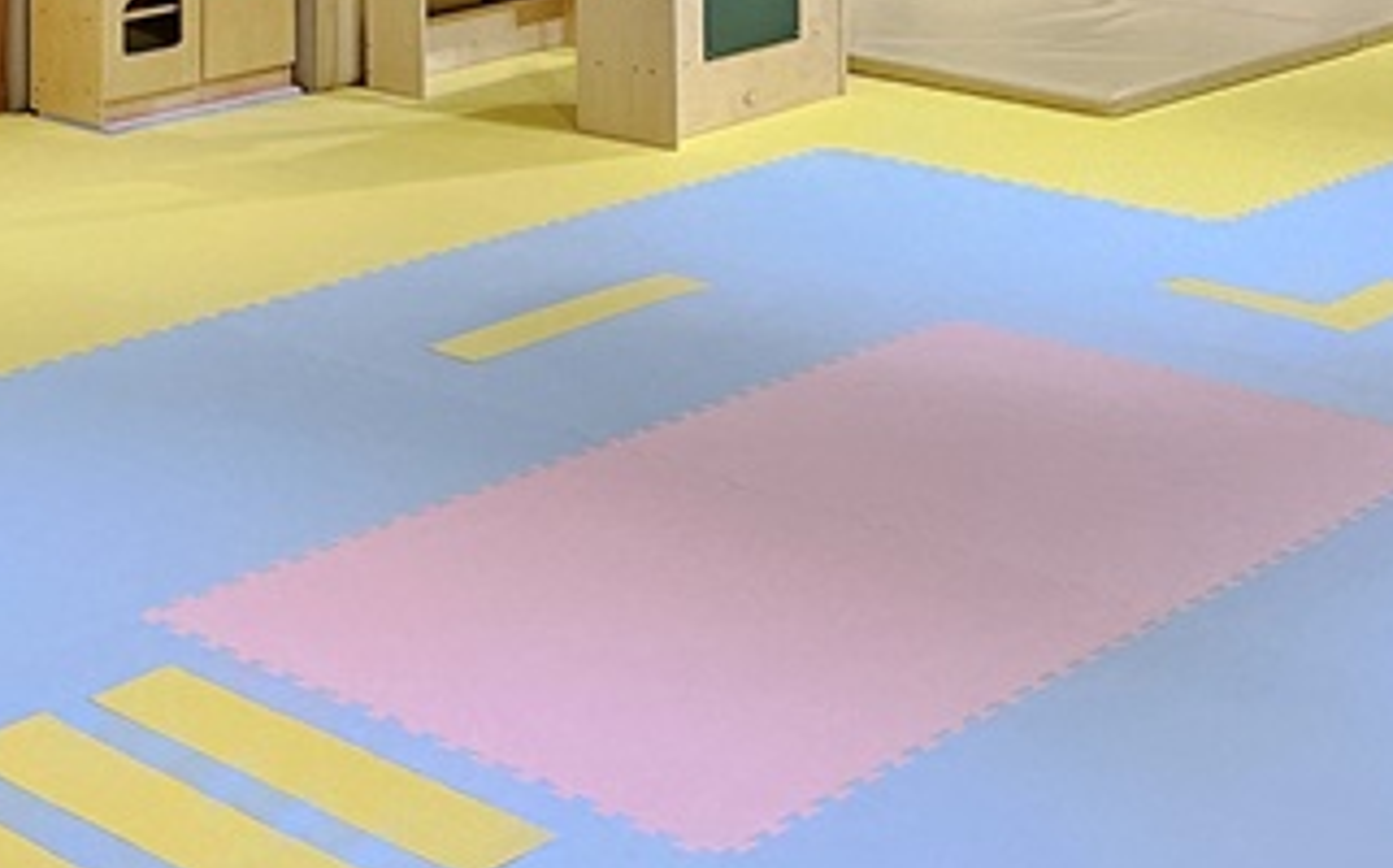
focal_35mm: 76
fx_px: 2883
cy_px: -516
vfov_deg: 15.5
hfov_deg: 26.8
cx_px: 356
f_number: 1.8
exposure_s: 1/120
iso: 800
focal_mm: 5.4
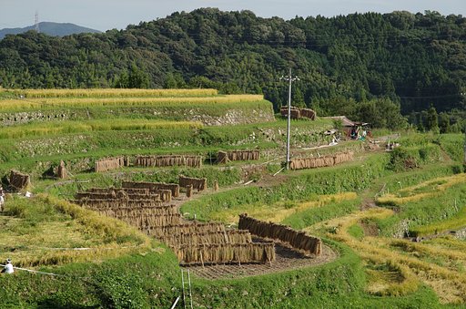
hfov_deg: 19.5
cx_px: 233
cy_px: 154
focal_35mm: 105
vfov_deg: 13.0
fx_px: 1356
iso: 100
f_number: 8
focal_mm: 70
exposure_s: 1/160
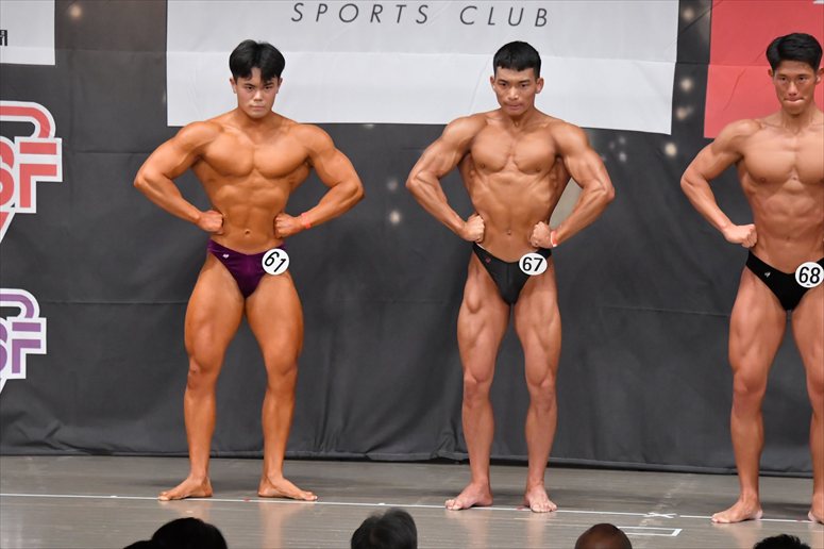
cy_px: 274
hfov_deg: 9.2
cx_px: 412
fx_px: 5148
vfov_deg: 6.1
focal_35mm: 225
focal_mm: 150
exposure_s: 1/400
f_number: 5.6
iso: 6400
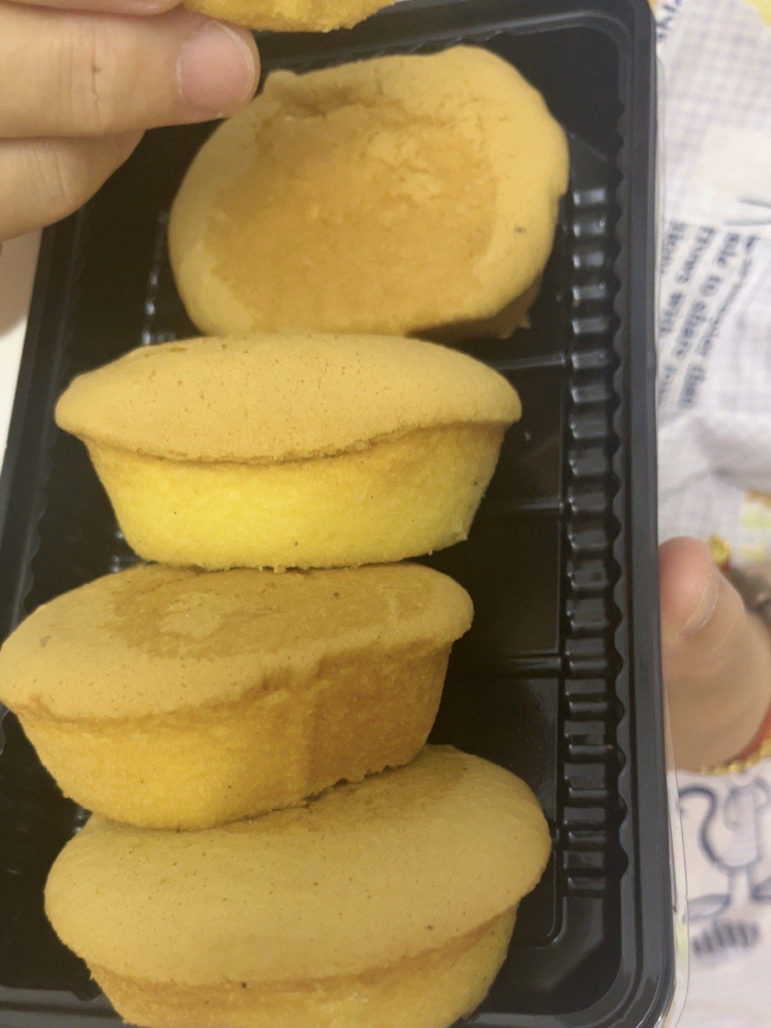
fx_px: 1752
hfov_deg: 24.8
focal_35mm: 59
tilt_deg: -61.3
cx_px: 386
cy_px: 514
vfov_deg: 32.7
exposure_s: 1/50
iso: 250
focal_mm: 5.1
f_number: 1.6
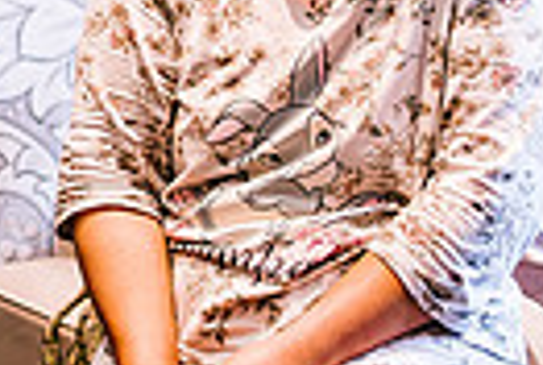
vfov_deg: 8.4
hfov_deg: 12.4
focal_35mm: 161
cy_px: -171
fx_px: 2434
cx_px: -115
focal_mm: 35
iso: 400
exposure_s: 1/250
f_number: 1.4
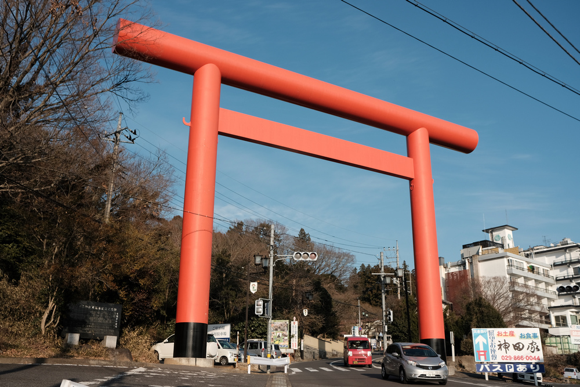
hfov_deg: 54.4
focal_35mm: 35
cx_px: 290
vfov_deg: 37.9
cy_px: 194
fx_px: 564
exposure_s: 1/1600
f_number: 4
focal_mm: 23
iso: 200
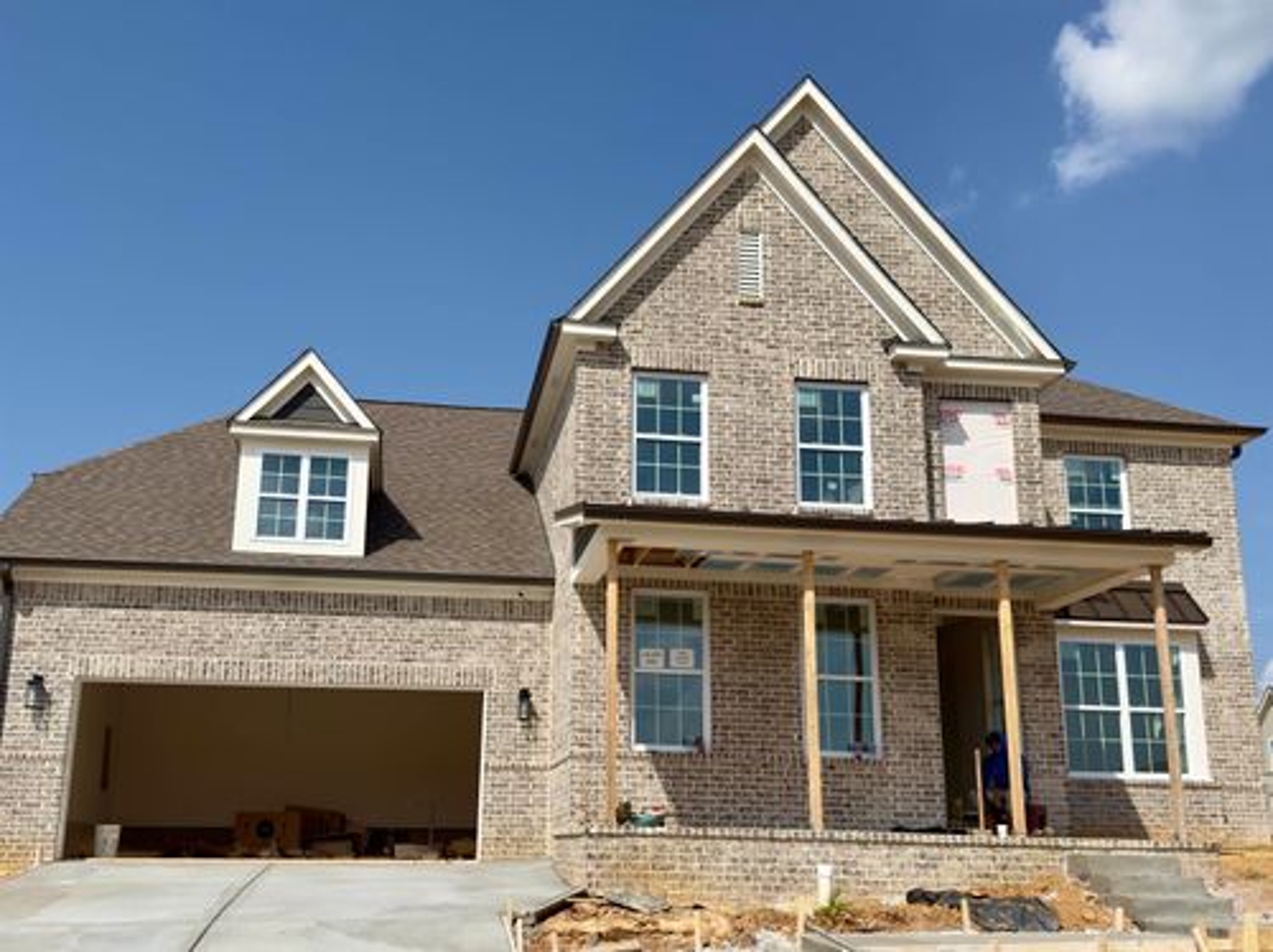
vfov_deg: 45.4
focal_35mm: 31
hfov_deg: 58.4
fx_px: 1139
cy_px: 476
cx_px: 636
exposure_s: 1/6494
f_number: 1.78
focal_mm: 6.76
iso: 64
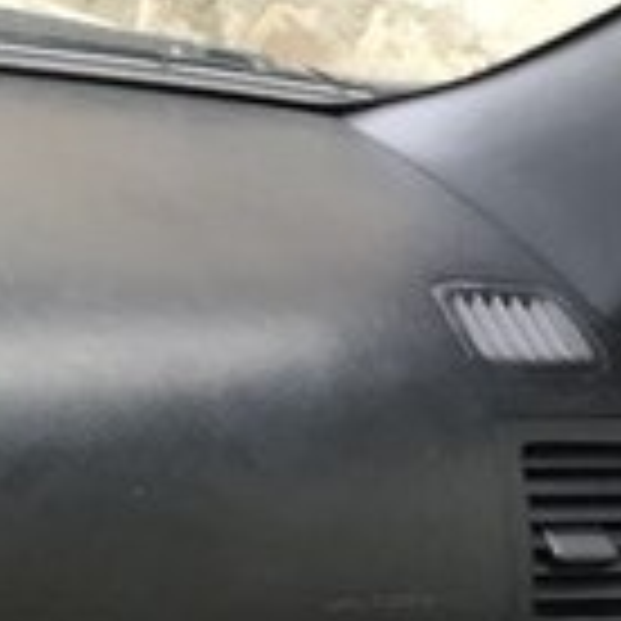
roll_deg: -6.4
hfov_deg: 12.0
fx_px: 2496
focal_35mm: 123
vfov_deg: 14.1
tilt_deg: -27.6
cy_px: 547
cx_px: -770
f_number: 2.2
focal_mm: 4.15
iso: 100
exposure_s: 1/33
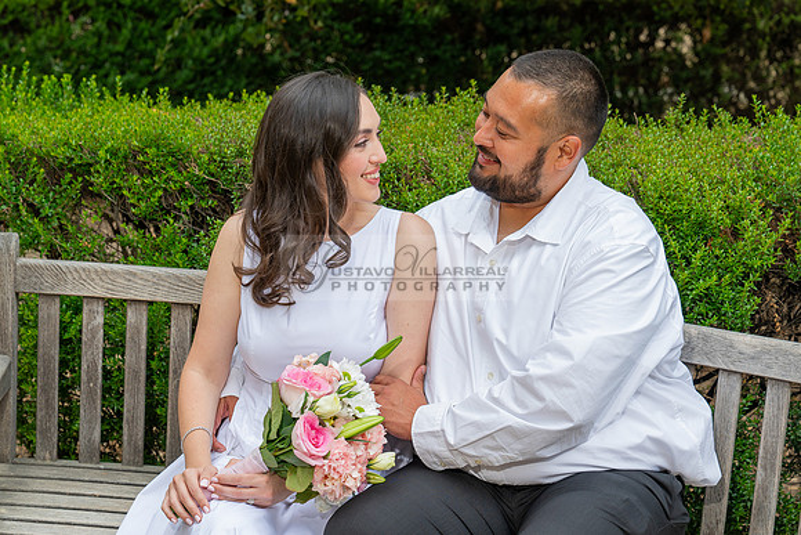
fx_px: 1792
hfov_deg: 25.2
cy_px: 268
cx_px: 341
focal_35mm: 81
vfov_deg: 17.0
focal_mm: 70
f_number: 5.6
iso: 200
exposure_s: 1/200
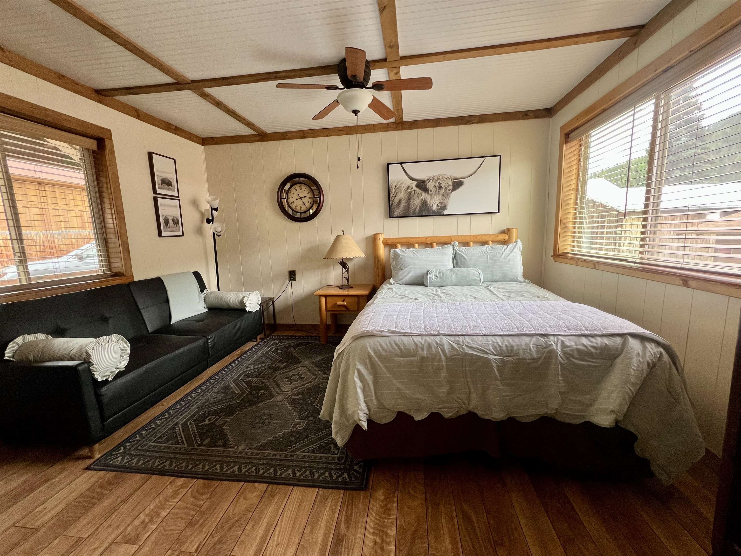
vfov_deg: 89.9
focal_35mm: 13
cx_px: 370
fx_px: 278
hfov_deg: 106.2
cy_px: 278
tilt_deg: -8.6
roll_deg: +2.0
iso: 125
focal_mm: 1.57
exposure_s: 1/99
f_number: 1.8
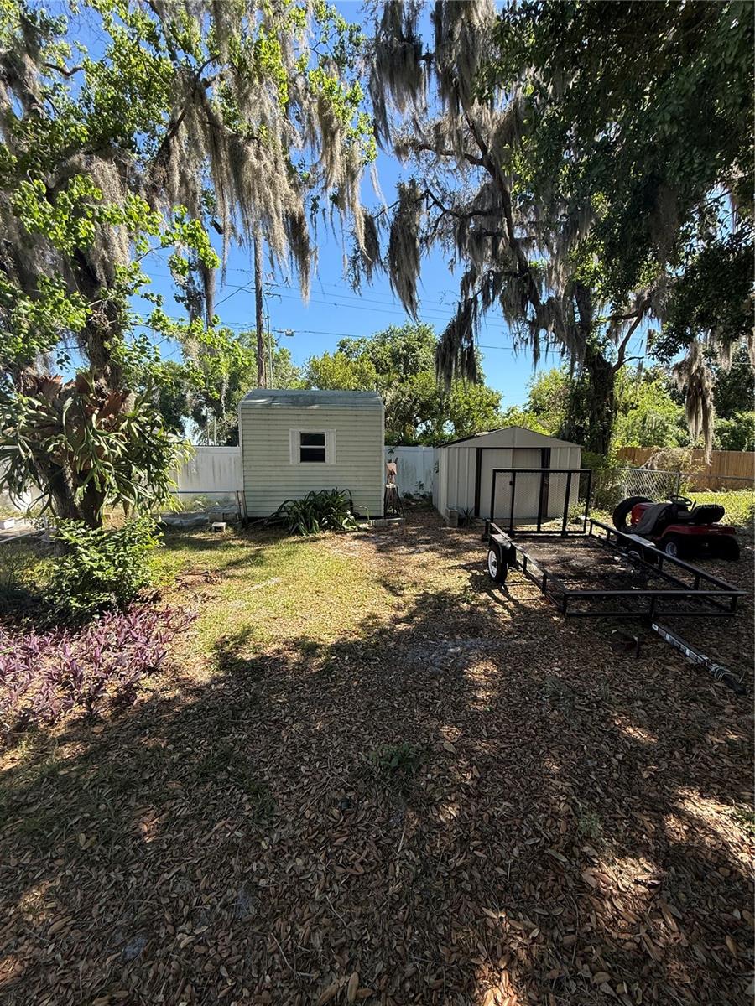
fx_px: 407
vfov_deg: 102.1
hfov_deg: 85.7
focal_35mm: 14
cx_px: 378
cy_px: 503
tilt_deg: -6.7
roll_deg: -0.1
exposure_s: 1/770
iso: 64
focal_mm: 2.22
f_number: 2.2
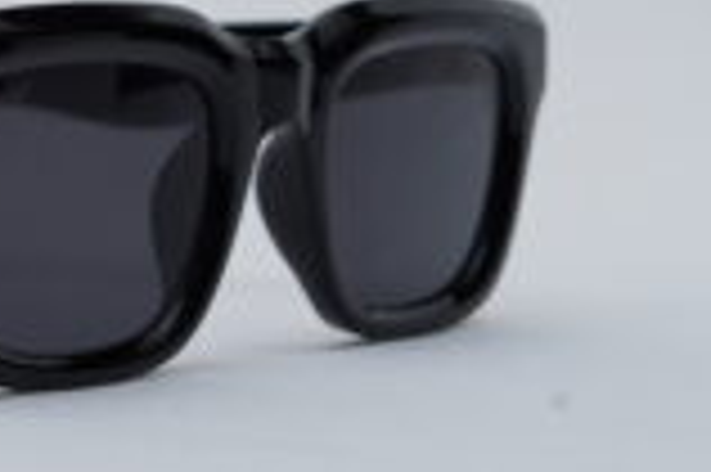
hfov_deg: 10.7
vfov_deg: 7.2
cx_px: -18
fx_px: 3749
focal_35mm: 190
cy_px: 67
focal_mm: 50
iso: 100
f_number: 9
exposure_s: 1/160
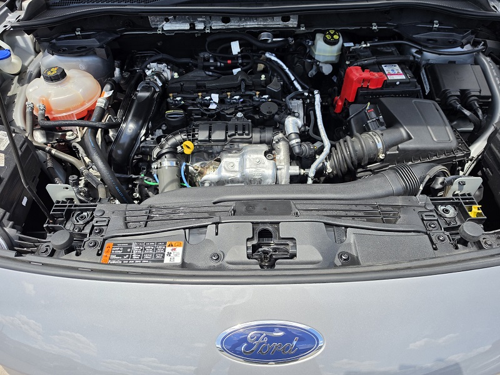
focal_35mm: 23
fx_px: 332
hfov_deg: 73.9
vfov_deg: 58.9
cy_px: 188
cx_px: 250
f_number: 1.4
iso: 64
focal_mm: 6.5
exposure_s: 1/3697
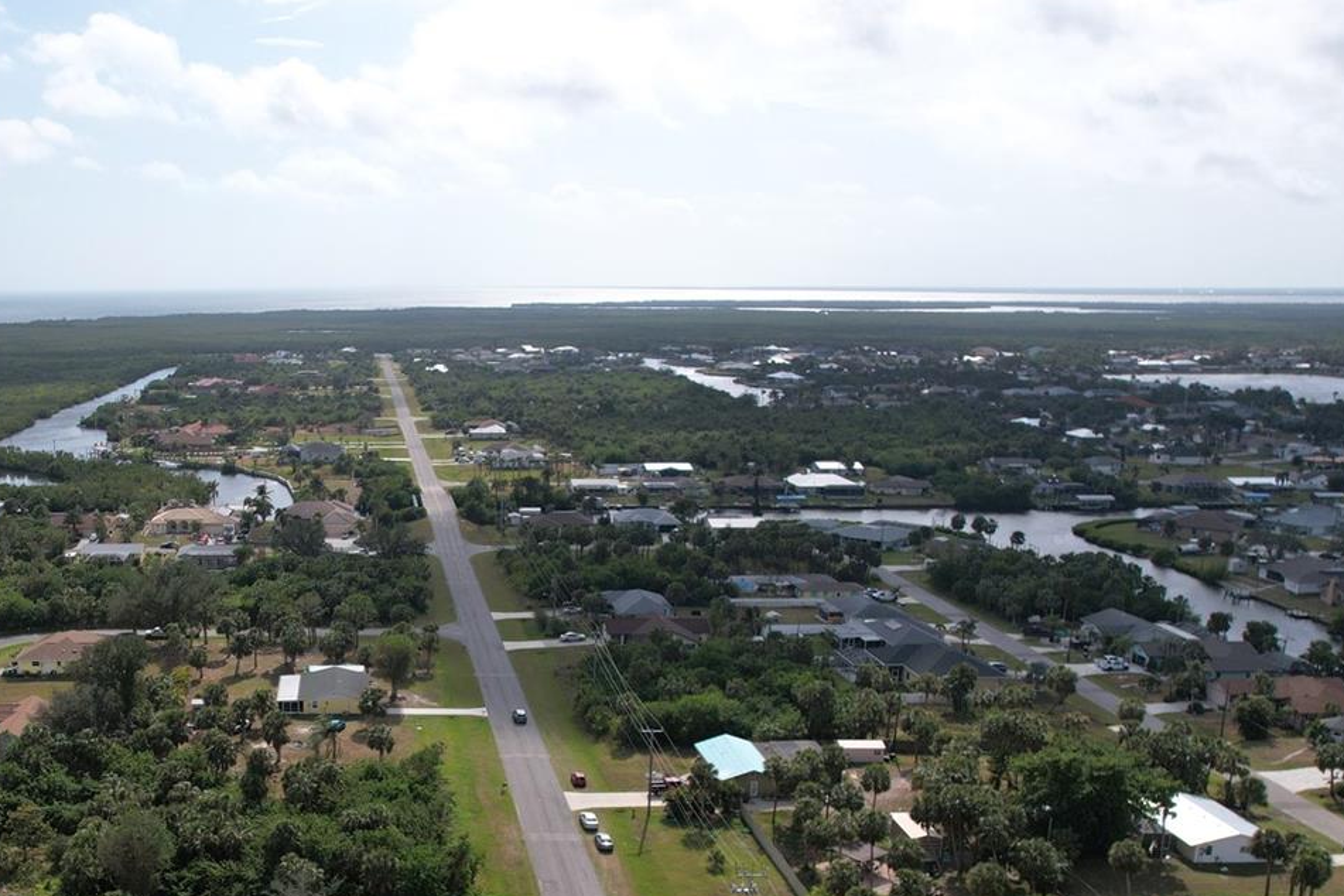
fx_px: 1381
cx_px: 346
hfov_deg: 49.9
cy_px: 674
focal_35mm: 37
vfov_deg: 35.1
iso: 110
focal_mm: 8.38
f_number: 2.8
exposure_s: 1/4000
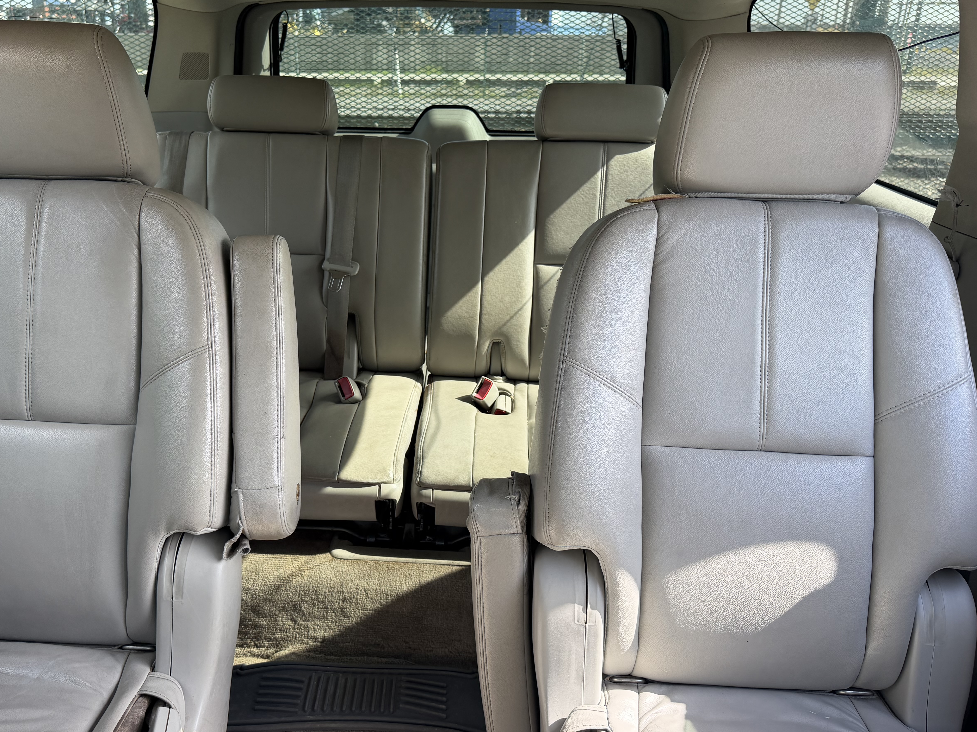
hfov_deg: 61.4
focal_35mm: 29
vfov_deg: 48.2
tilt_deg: -19.1
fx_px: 818
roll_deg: +0.6
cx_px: 420
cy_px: 353
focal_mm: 6.76
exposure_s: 1/602
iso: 100
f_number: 1.78
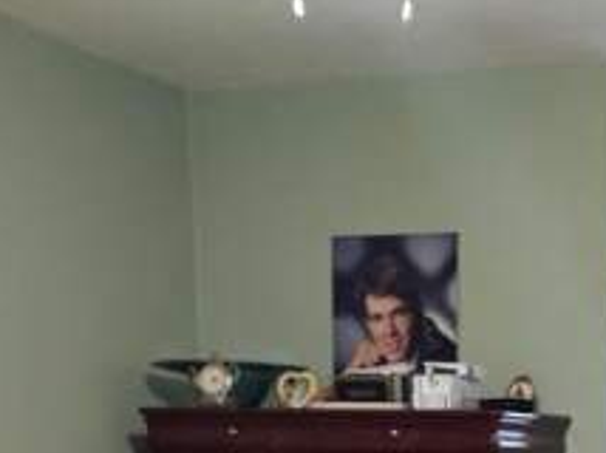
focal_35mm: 86
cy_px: 827
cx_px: 578
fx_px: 1504
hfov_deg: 22.1
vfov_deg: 14.8
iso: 800
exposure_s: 1/60
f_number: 1.7
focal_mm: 6.3
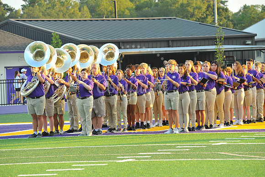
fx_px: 1471
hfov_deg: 10.3
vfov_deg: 6.9
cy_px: 88
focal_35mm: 200
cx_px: 132
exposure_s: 1/80
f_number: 7.1
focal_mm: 200
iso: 250
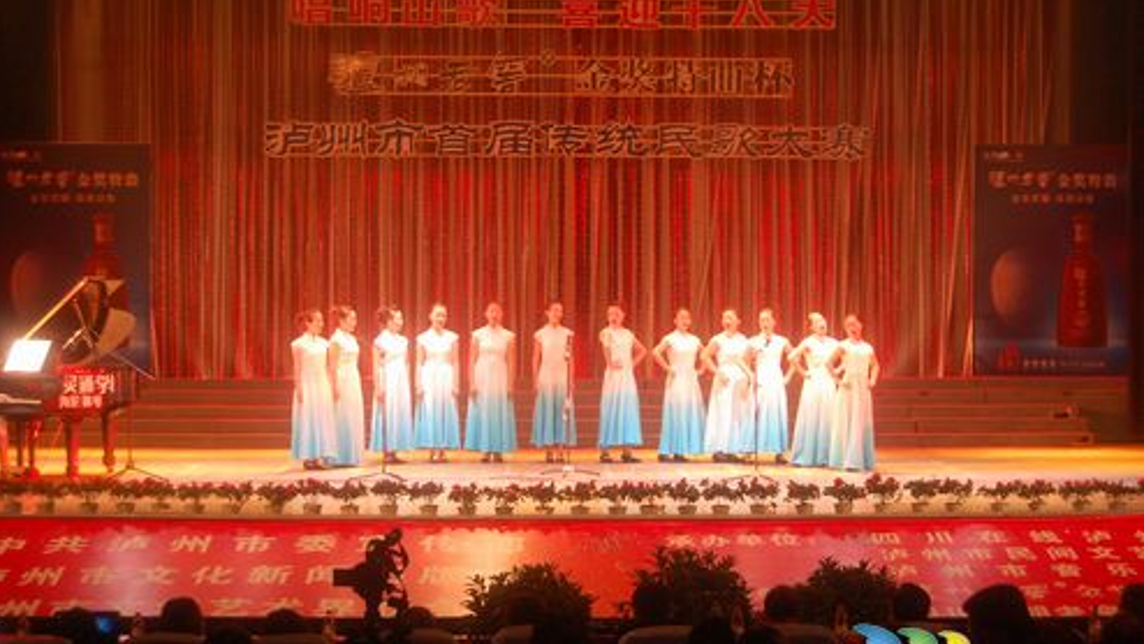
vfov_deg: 16.5
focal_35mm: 73
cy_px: 343
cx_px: 567
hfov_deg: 29.0
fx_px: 2215
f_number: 5.3
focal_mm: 46
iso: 800
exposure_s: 1/30
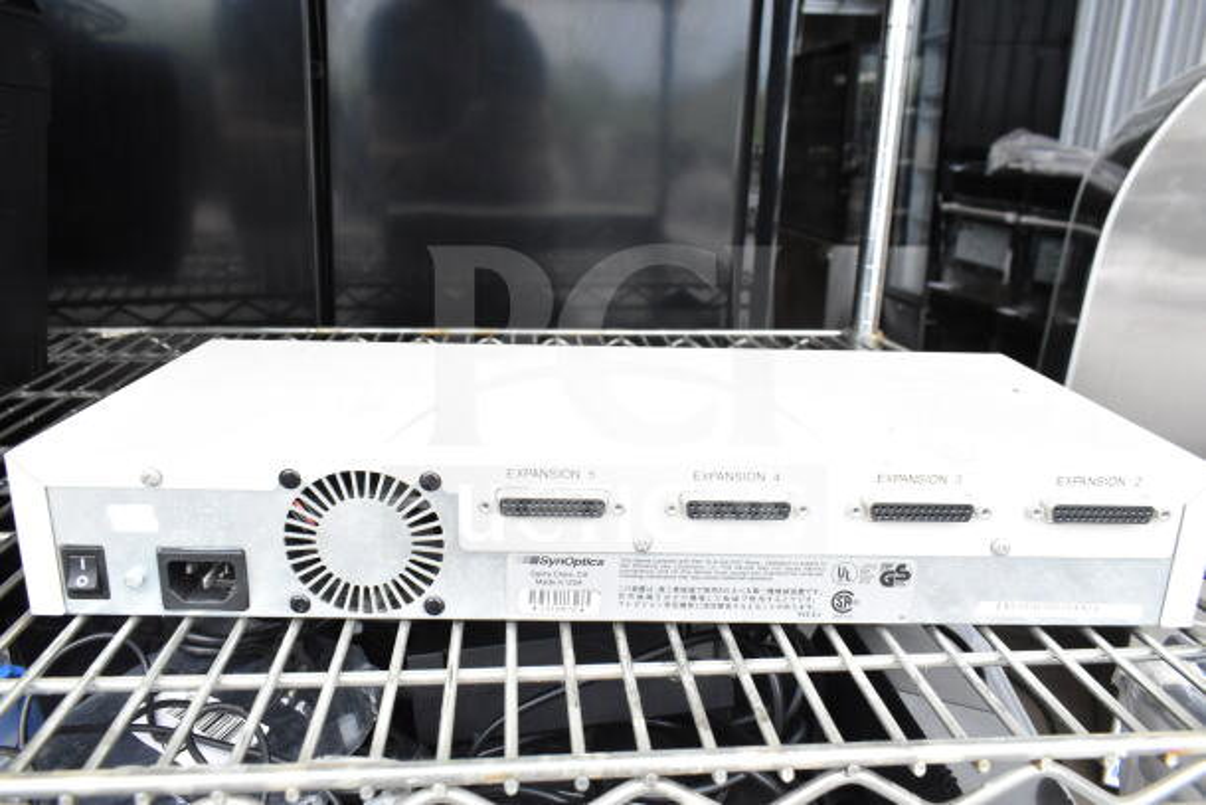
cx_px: 603
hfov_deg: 67.4
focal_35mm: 27
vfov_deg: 48.0
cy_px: 402
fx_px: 905
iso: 1600
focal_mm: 18
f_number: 7.1
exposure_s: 1/200
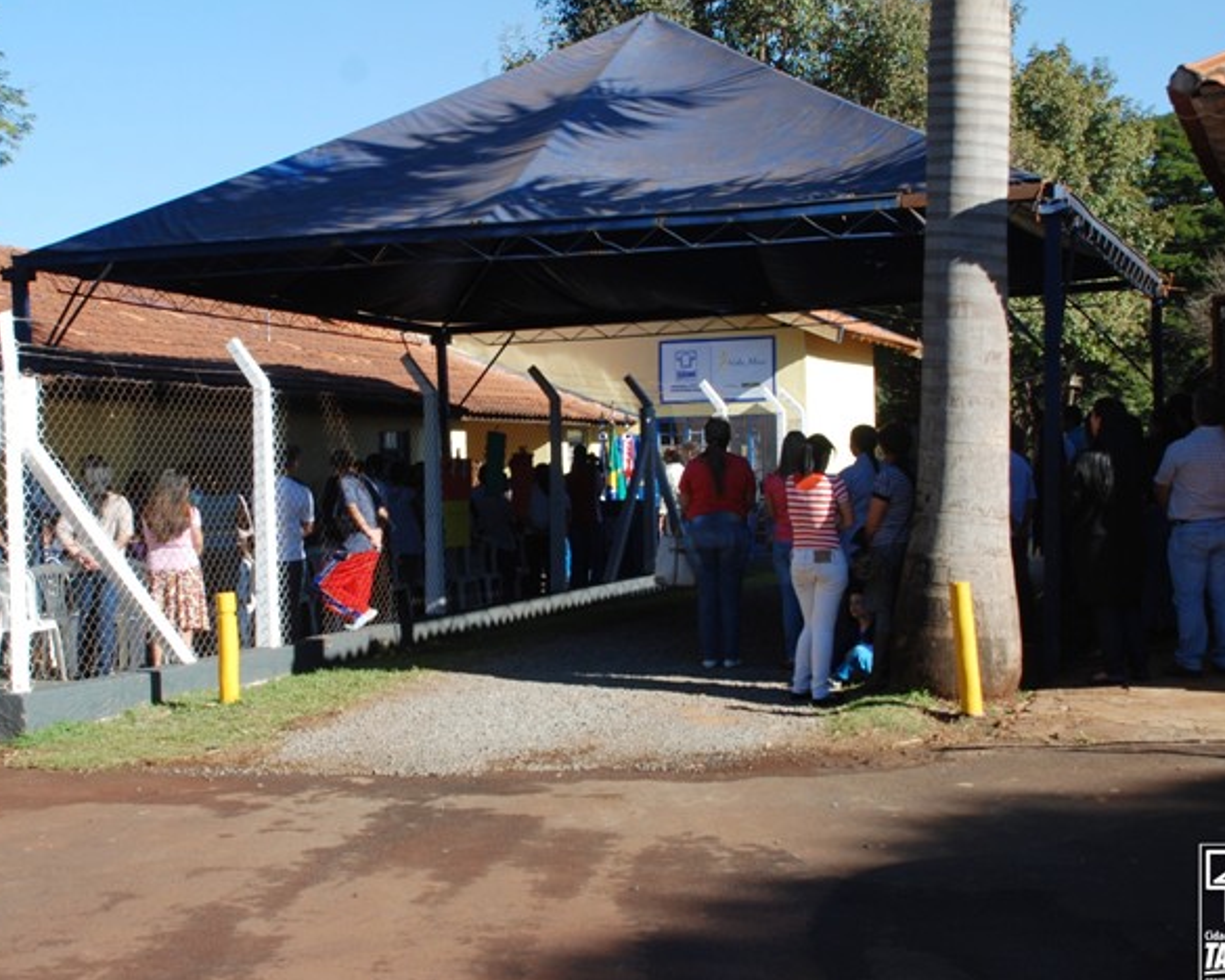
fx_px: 1958
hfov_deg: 34.7
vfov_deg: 28.1
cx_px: 538
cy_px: 474
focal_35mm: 54
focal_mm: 28
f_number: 6.3
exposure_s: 1/160
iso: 100
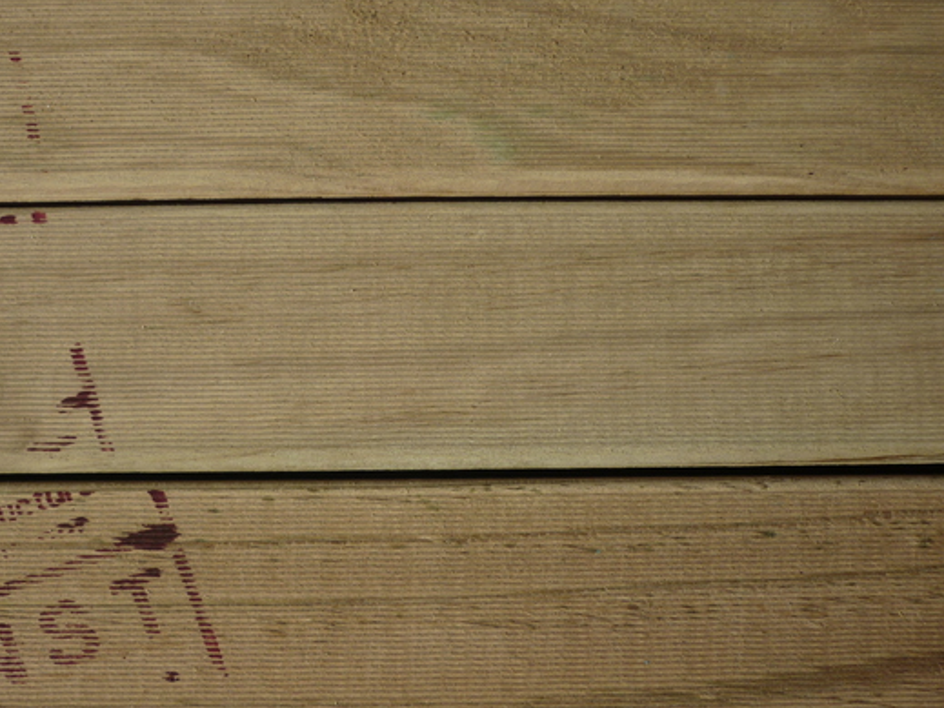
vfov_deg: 34.3
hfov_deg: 44.6
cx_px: 382
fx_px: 1145
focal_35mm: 42
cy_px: 369
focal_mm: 5.5
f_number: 8
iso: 80
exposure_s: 1/400
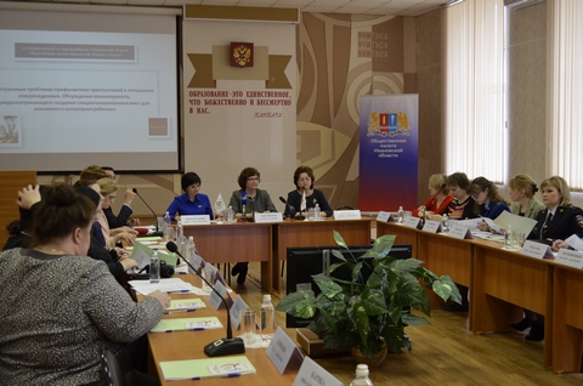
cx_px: 292
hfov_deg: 41.2
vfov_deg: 28.0
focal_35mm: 48
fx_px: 776
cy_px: 193
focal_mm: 32
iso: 640
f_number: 4.8
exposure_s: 1/50
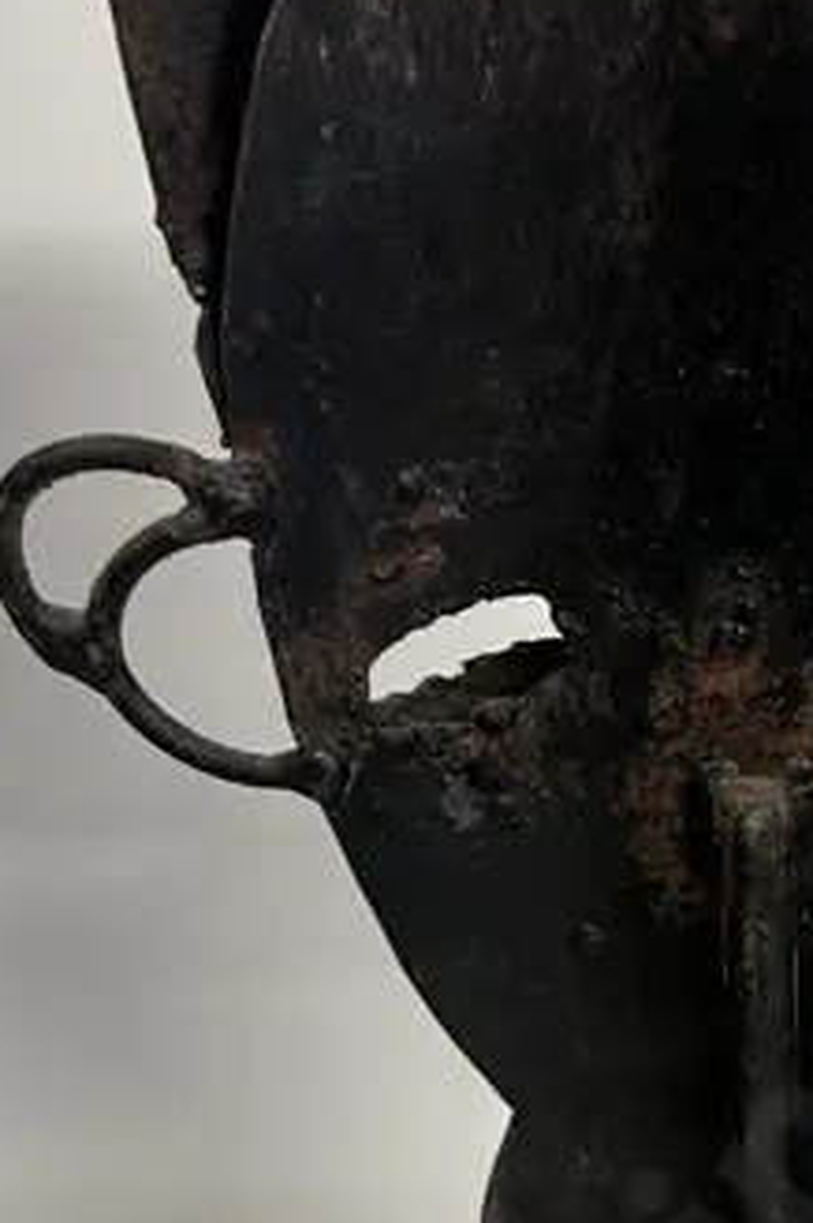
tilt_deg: -28.6
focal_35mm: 78
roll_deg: -1.6
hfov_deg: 17.0
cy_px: 1085
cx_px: 858
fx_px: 2648
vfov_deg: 25.3
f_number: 1.78
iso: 160
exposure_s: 1/50
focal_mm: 6.86
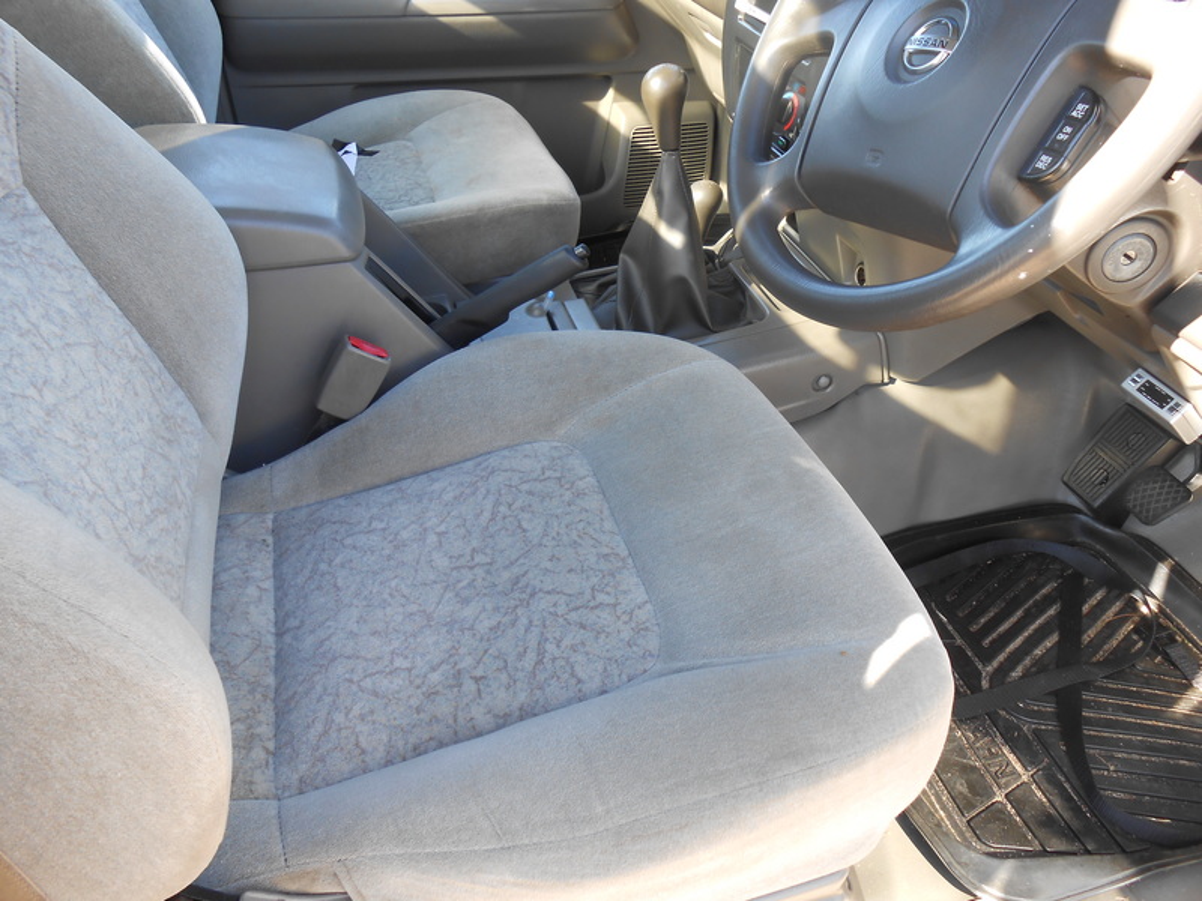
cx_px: 601
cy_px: 450
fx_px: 903
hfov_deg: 67.3
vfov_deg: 53.1
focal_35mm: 26
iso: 80
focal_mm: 4.6
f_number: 3.5
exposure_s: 1/30
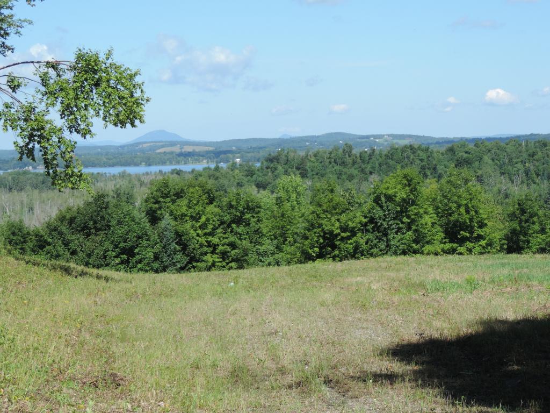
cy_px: 206
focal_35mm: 75
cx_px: 275
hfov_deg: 26.0
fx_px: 1192
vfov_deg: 19.6
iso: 80
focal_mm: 13.3
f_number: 3.9
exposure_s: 1/500
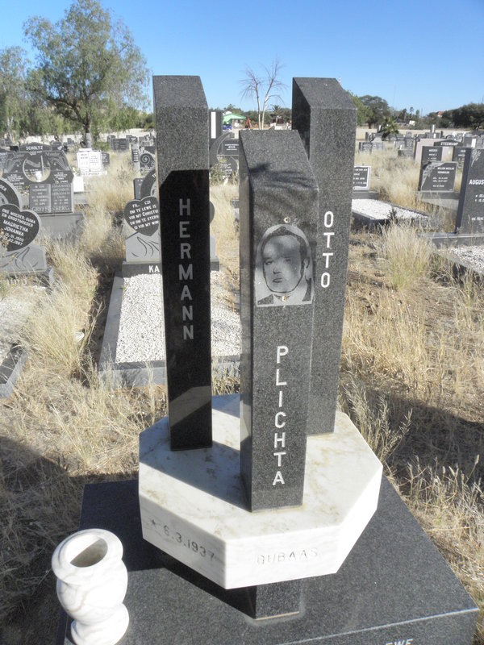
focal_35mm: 26
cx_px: 242
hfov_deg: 53.1
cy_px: 322
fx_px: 485
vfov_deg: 67.3
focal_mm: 4.6
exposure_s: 1/800
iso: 200
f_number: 6.3
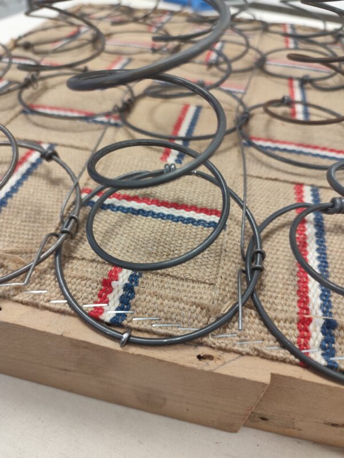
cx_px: 172
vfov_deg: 73.9
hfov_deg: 58.9
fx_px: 305
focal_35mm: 23
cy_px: 229
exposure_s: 1/100
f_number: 1.65
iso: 500
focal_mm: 6.14
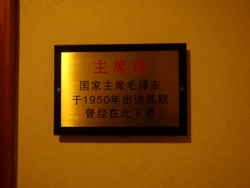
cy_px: 94
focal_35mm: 28
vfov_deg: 49.7
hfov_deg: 63.4
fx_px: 202
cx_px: 125
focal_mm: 5
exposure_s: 1/13
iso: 1600
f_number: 3.5
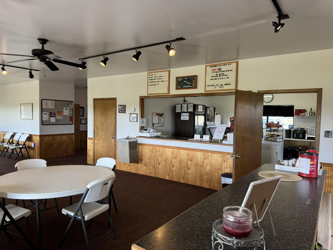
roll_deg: -0.3
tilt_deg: -1.4
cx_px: 166
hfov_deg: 71.6
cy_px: 125
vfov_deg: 56.8
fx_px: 231
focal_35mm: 24
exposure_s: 1/120
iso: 160
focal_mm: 6.76
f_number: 1.78
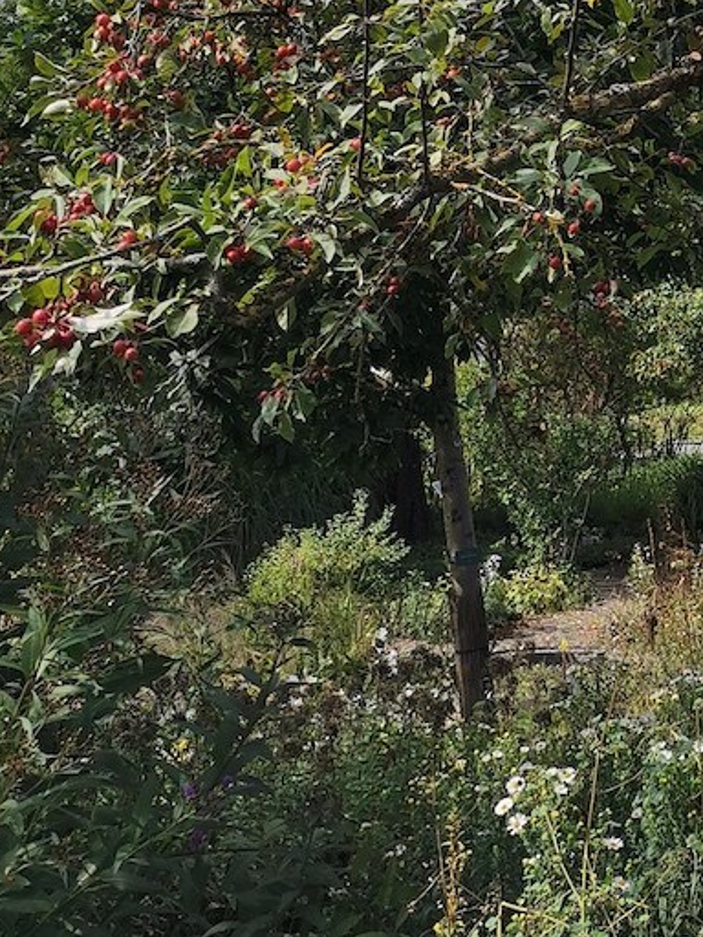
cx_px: 795
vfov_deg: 24.2
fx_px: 2031
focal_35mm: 75
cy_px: -101
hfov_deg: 18.8
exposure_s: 1/2028
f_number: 1.8
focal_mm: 5.58
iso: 50
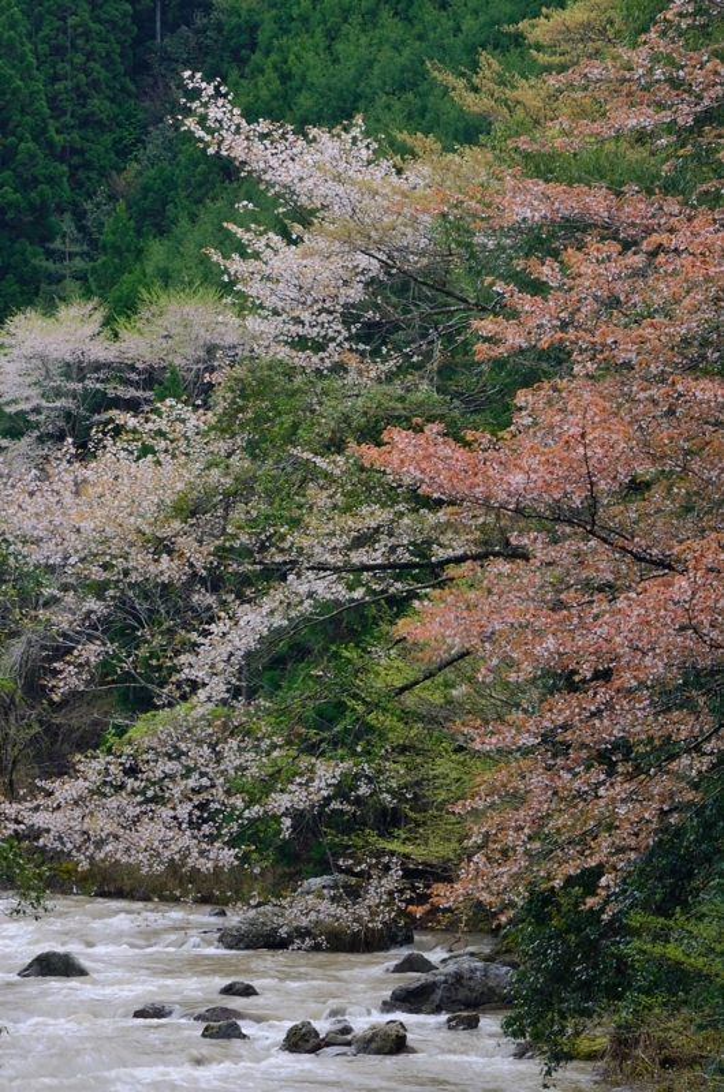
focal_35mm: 128
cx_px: 362
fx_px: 3863
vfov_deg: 16.1
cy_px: 546
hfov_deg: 10.7
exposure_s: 1/8
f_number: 11
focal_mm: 85
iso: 100
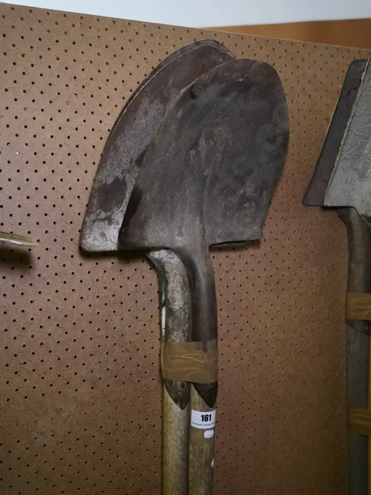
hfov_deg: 36.0
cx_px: 186
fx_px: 572
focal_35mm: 40
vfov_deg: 46.8
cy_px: 248
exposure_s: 1/250
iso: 3200
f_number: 4.5
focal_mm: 20
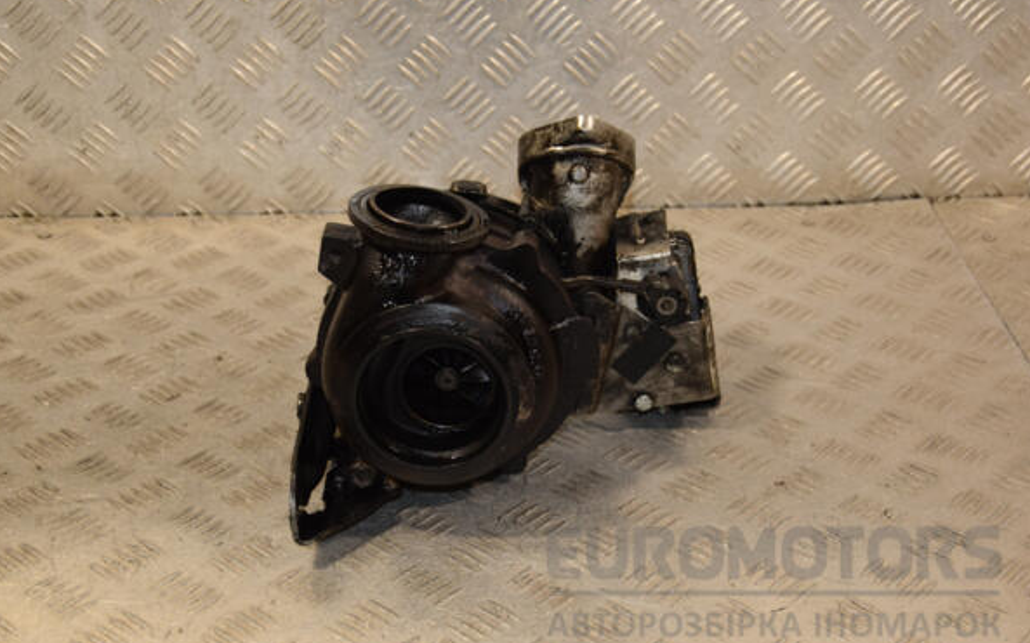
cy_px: 322
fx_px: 1824
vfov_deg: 20.0
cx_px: 514
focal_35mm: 65
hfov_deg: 31.5
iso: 800
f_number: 5.6
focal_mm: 42
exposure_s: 1/200
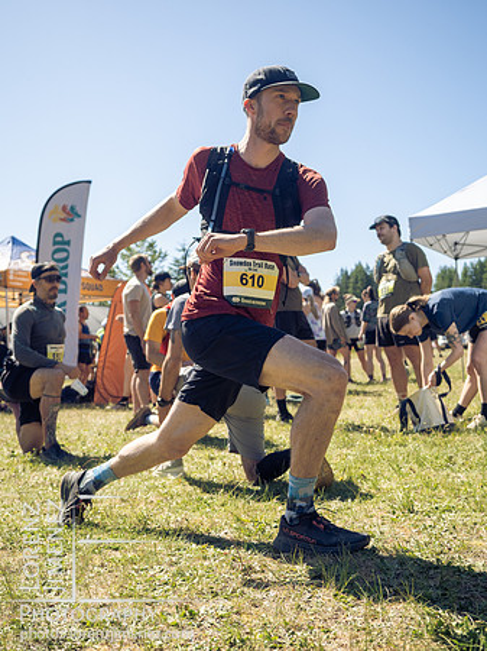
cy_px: 326
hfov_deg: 35.9
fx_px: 751
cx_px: 244
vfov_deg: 46.8
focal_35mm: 40
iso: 250
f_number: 2.8
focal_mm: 20
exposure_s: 1/2000
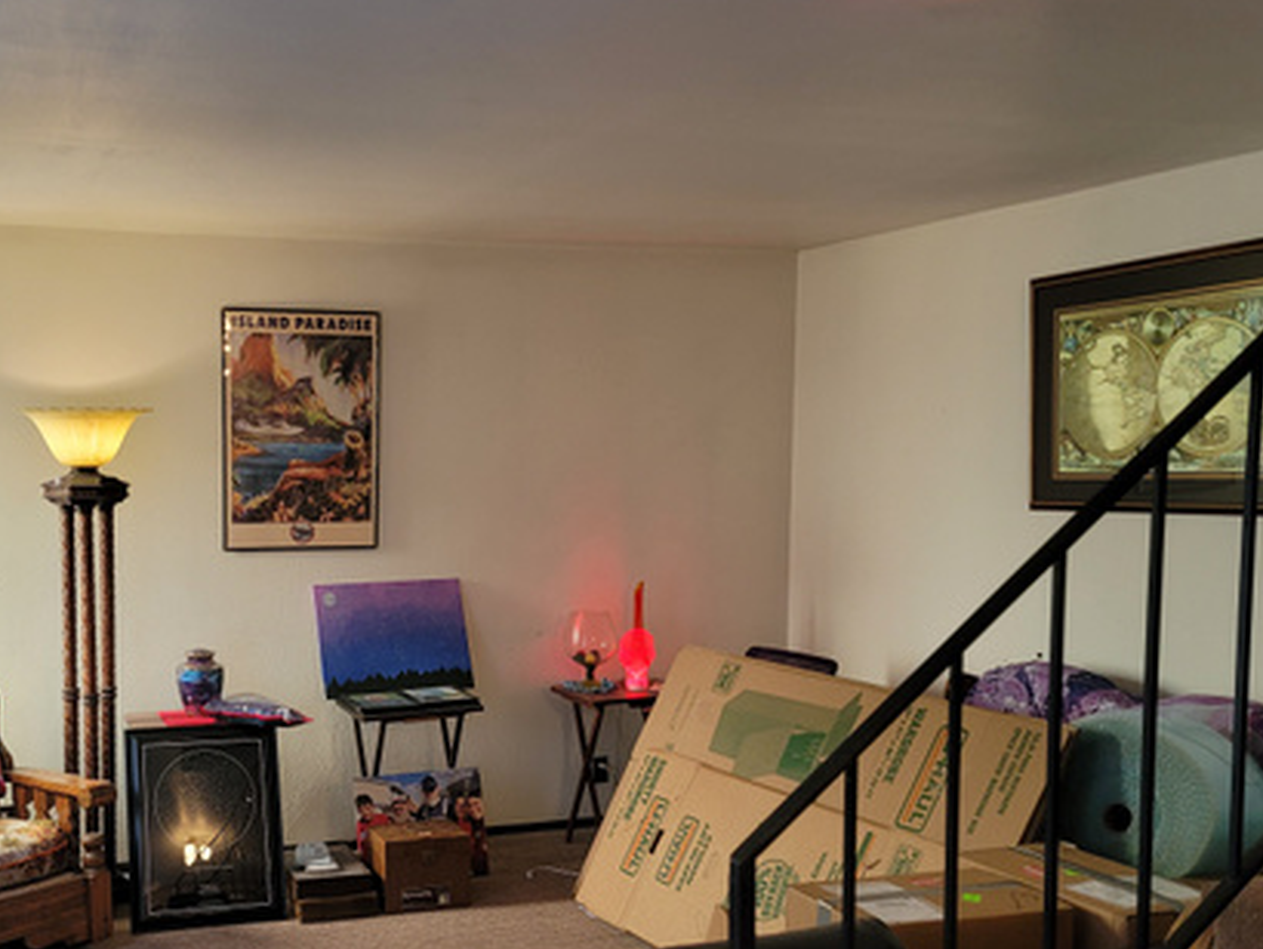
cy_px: 570
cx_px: 382
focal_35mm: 39
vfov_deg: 36.7
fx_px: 1424
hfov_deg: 46.8
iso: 200
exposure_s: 1/59
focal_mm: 7
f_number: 1.8
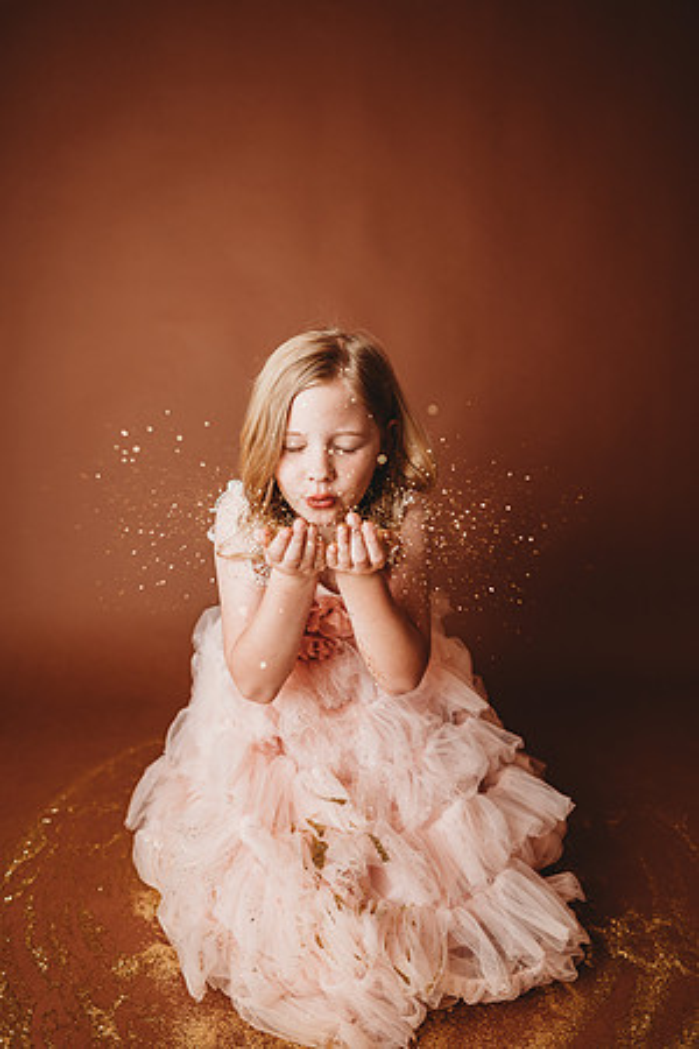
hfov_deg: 53.1
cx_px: 350
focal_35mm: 24
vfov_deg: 73.7
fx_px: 699
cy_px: 524
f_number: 2.5
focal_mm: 24
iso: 100
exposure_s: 1/160
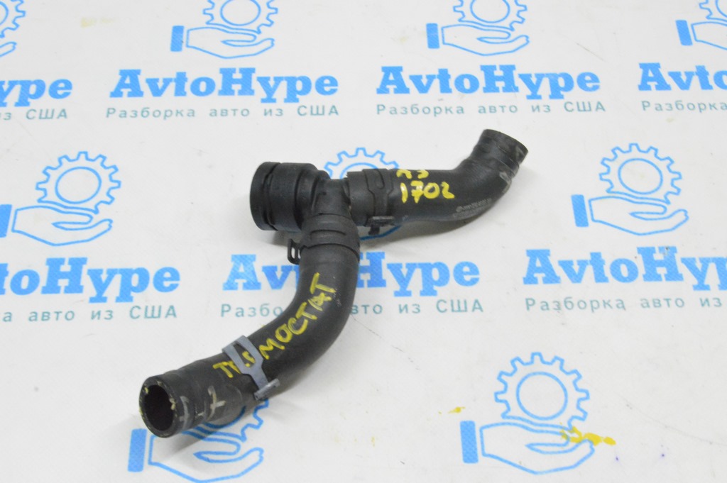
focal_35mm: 46
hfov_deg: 42.4
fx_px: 938
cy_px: 242
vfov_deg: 28.9
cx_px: 364
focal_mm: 31
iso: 6400
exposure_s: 1/15
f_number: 20
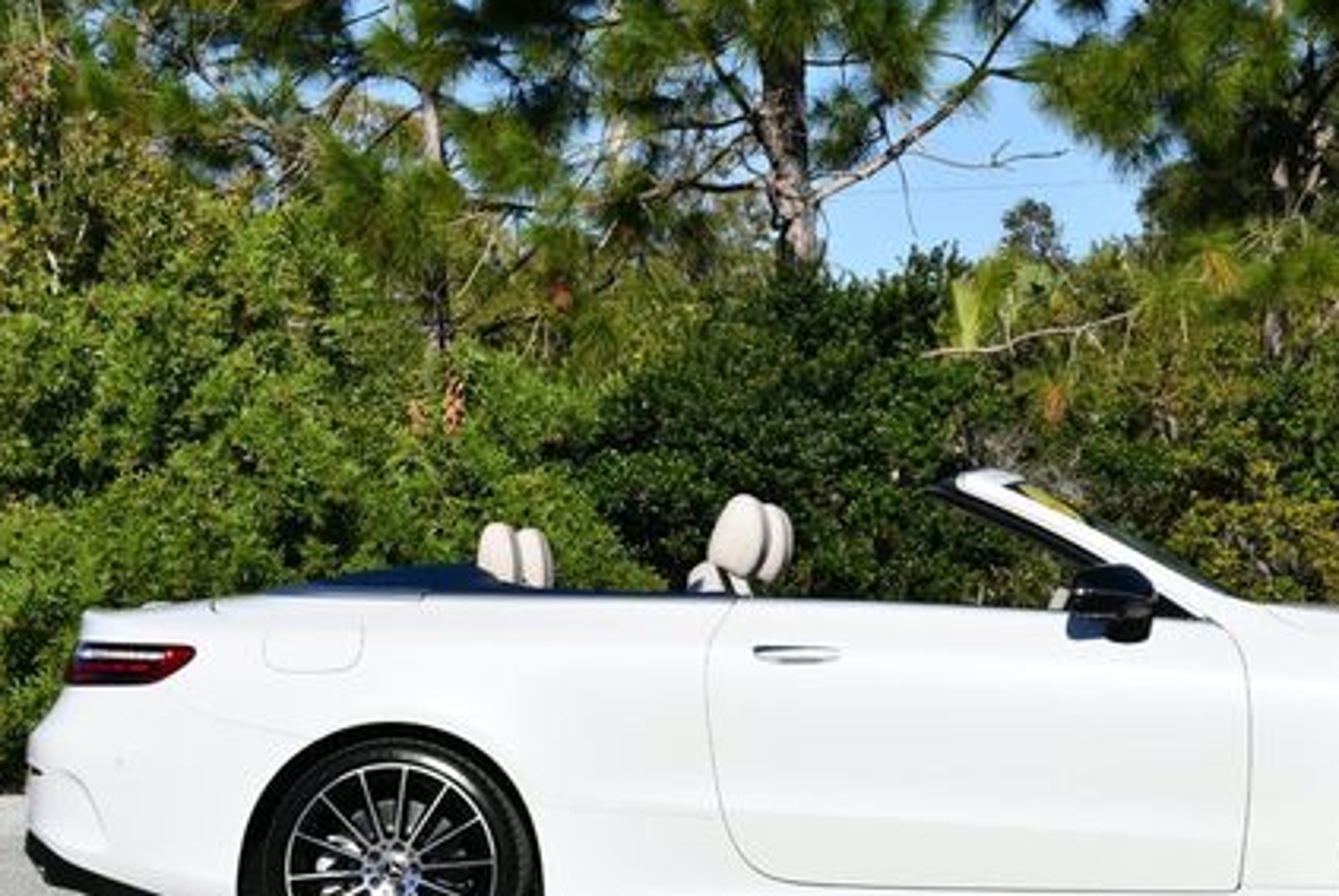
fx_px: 4728
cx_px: 950
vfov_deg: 10.8
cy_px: 507
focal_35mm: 127
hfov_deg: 16.1
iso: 100
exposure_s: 1/320
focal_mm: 42
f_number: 9
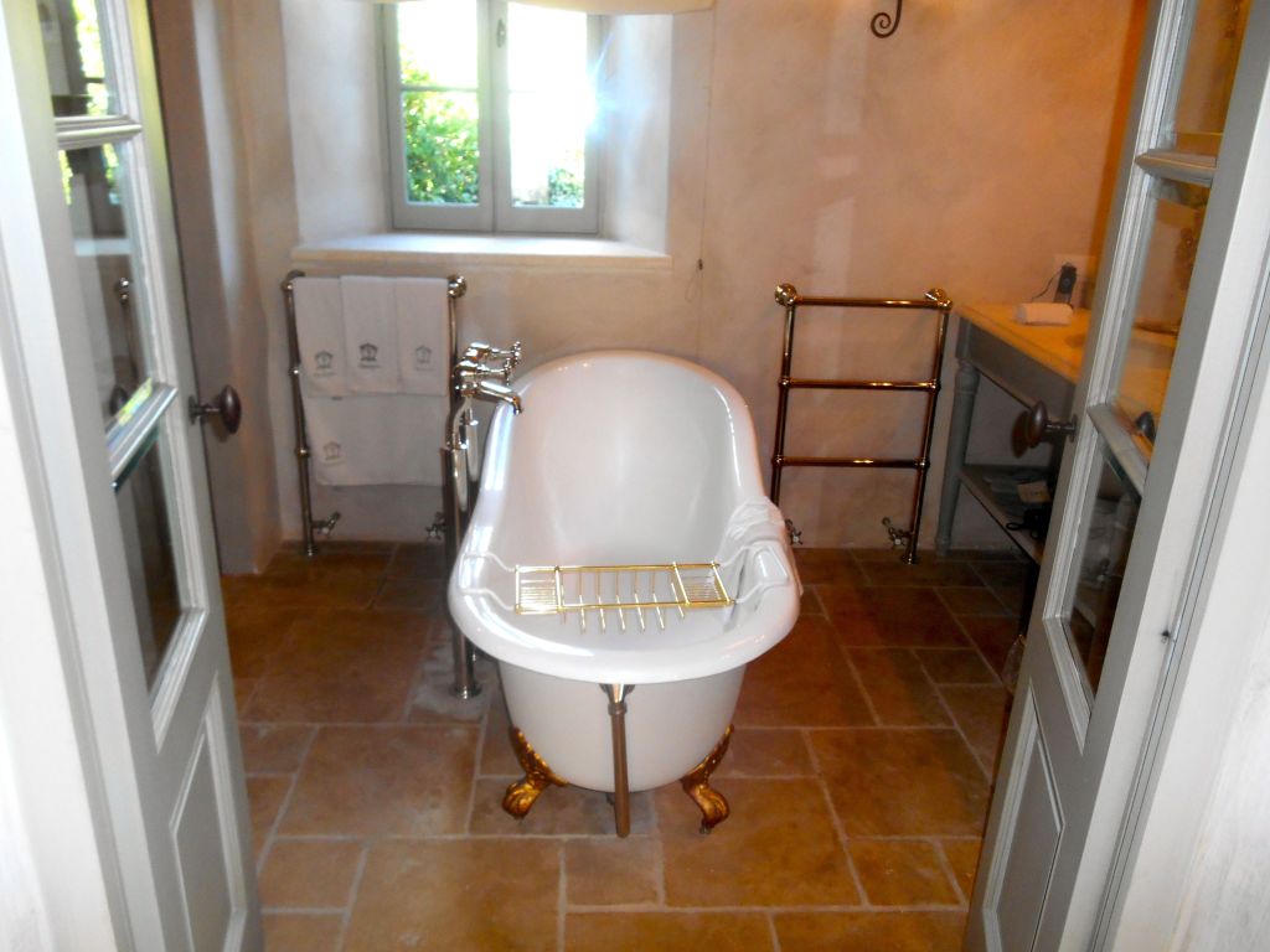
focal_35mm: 26
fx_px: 954
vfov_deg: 53.1
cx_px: 635
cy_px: 476
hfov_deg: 67.3
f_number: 3.4
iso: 200
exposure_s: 1/25
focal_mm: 4.7
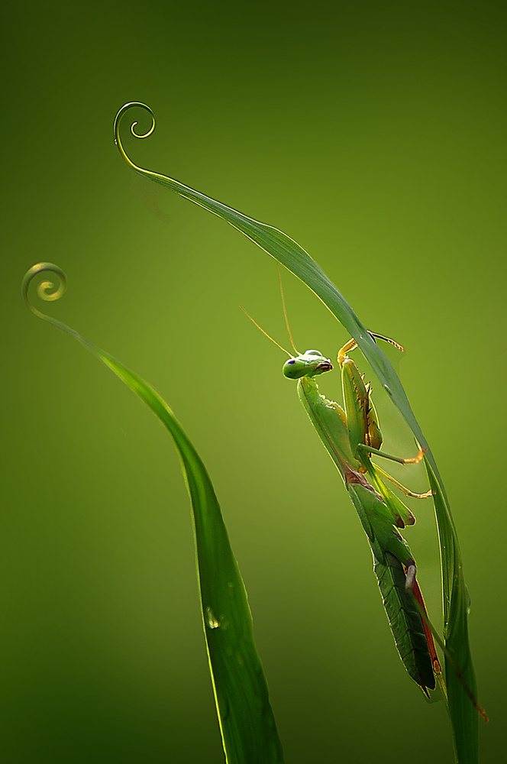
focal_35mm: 135
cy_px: 382
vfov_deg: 15.2
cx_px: 254
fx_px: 2860
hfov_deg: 10.1
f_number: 3.2
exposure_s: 1/800
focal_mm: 90
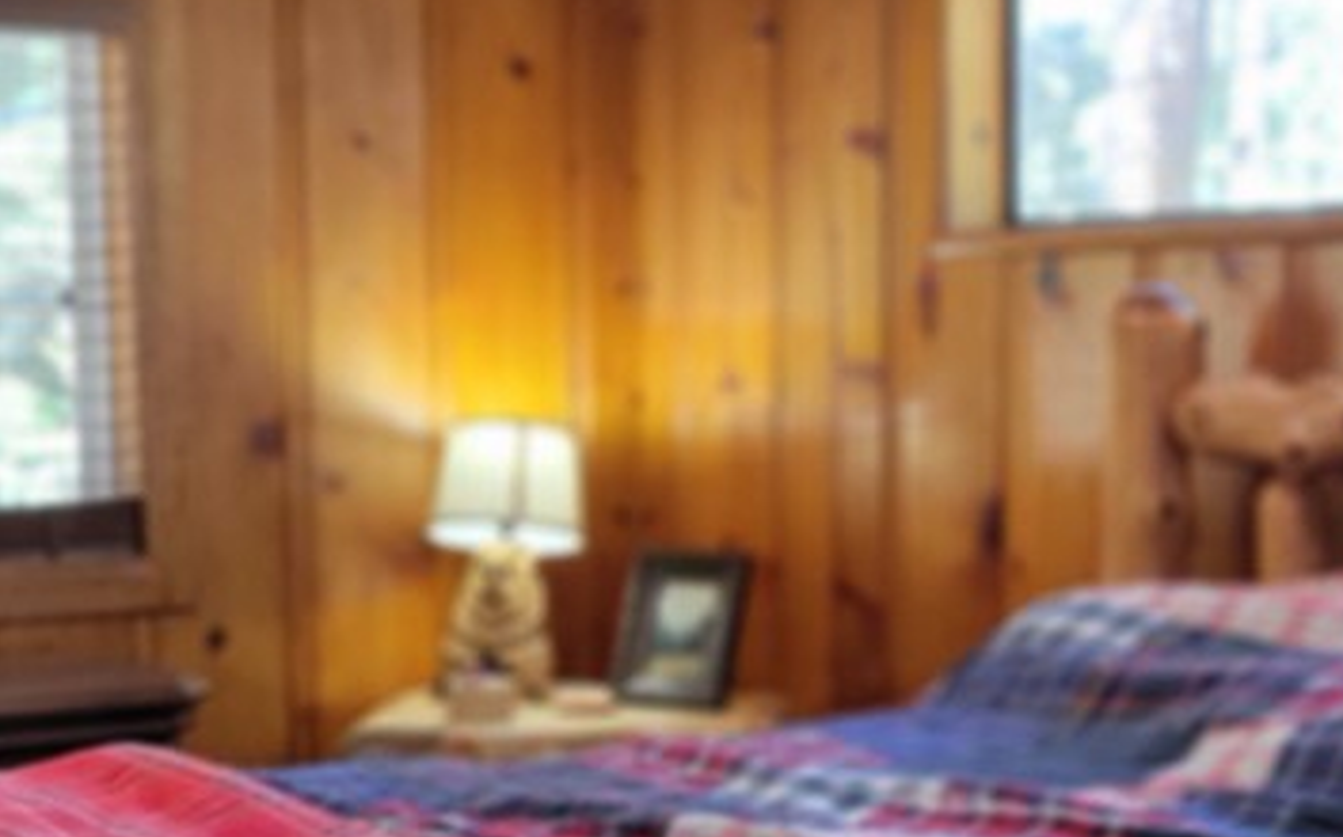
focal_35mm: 80
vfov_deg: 16.1
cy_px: 708
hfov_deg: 25.9
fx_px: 2926
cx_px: 662
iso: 250
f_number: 1.8
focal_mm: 5.4
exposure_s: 1/120
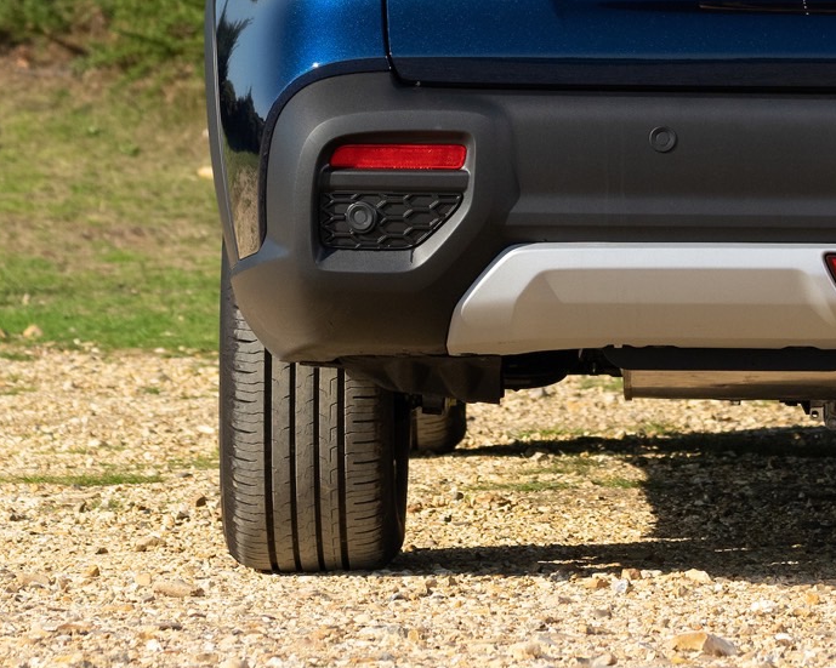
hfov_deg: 4.2
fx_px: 11380
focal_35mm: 460
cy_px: -116
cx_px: 920
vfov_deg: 3.4
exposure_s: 1/320
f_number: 7.1
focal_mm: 135
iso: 500
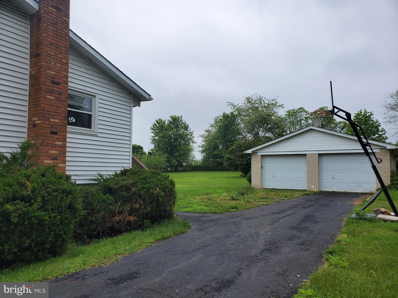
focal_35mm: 26
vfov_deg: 53.1
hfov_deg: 67.3
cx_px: 199
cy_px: 149
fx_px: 299
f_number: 2.4
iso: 50
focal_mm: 4.3
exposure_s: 1/1212
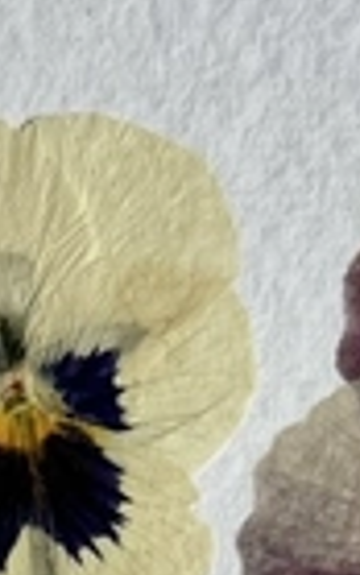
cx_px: -70
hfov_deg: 7.4
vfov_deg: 10.5
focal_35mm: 175
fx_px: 2744
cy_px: 1322
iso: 50
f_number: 1.5
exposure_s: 1/833
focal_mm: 5.7
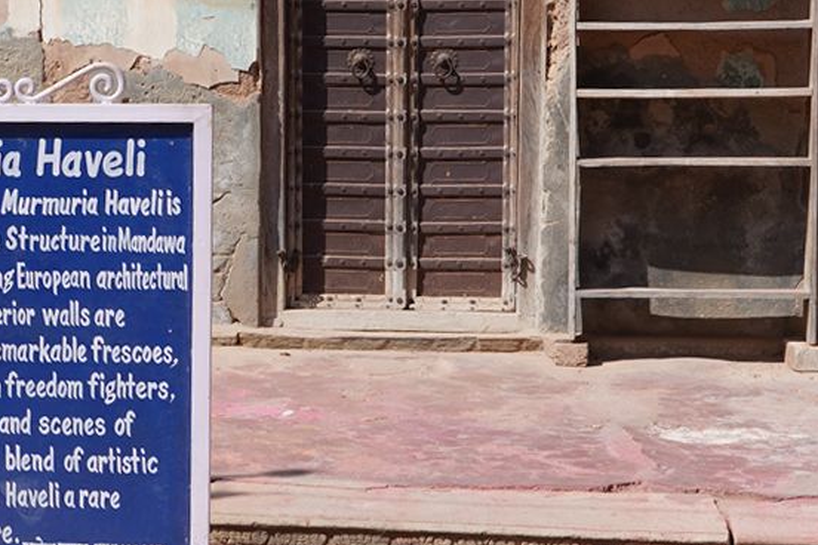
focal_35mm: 87
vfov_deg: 15.7
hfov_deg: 22.9
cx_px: 101
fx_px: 1977
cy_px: 275
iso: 100
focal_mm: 24
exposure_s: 1/100
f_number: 14
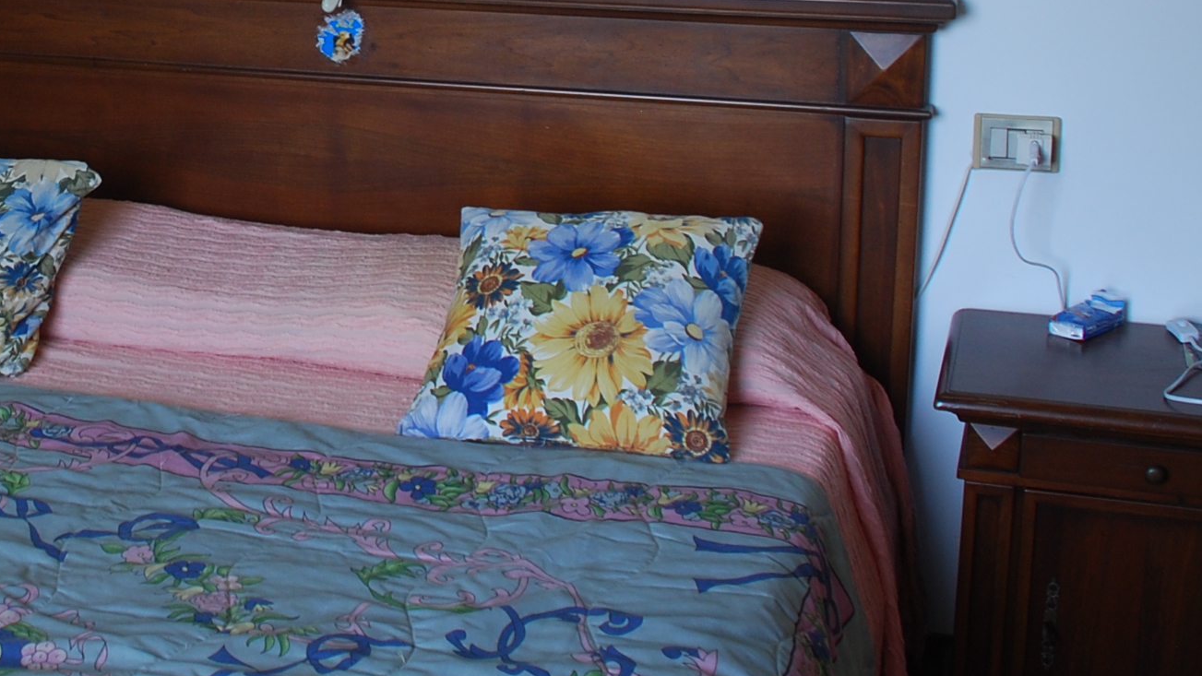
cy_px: 2
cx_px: 149
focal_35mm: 63
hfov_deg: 31.9
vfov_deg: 18.6
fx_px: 2008
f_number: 3.5
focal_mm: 18
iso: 200
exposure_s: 1/30
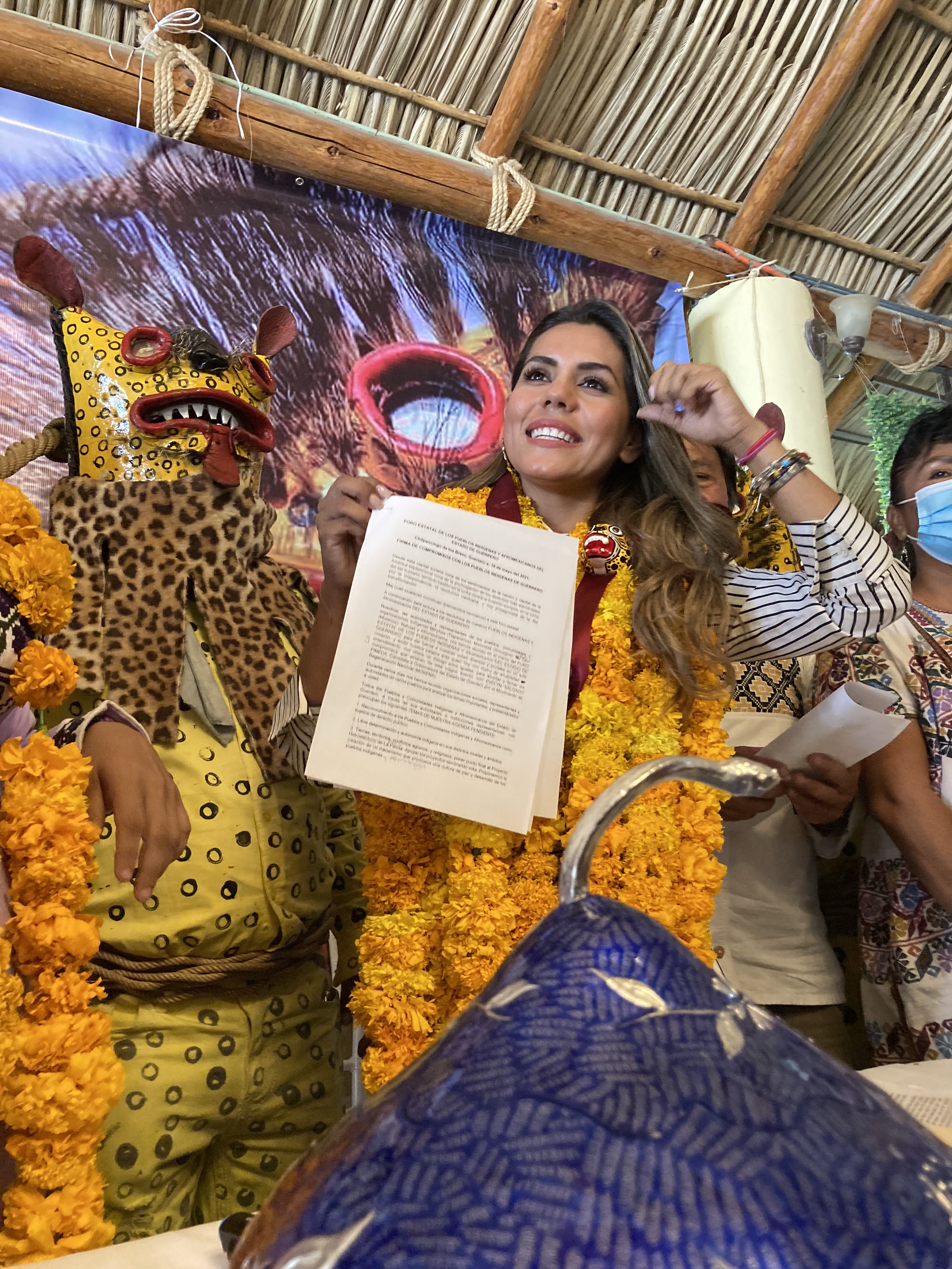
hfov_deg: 49.7
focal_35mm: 28
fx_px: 1027
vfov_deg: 63.4
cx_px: 476
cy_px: 634
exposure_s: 1/60
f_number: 1.8
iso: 250
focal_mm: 3.99
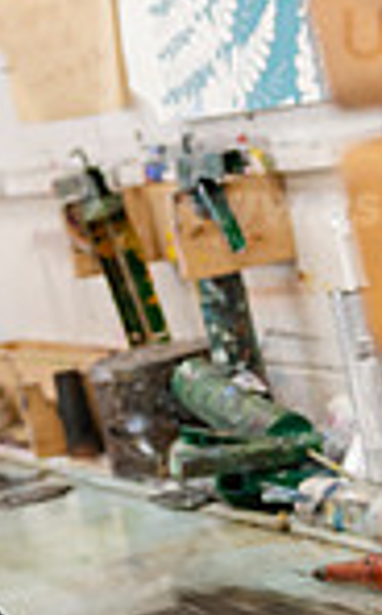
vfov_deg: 15.0
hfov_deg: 9.3
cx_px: -25
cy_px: 293
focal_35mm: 140
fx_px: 2341
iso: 640
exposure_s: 1/200
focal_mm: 35
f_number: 3.2
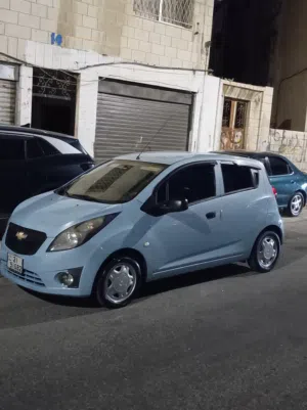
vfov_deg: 43.0
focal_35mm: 44
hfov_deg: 32.8
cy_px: 205
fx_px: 521
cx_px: 154
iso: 3538
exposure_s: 1/16.7
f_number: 1.8
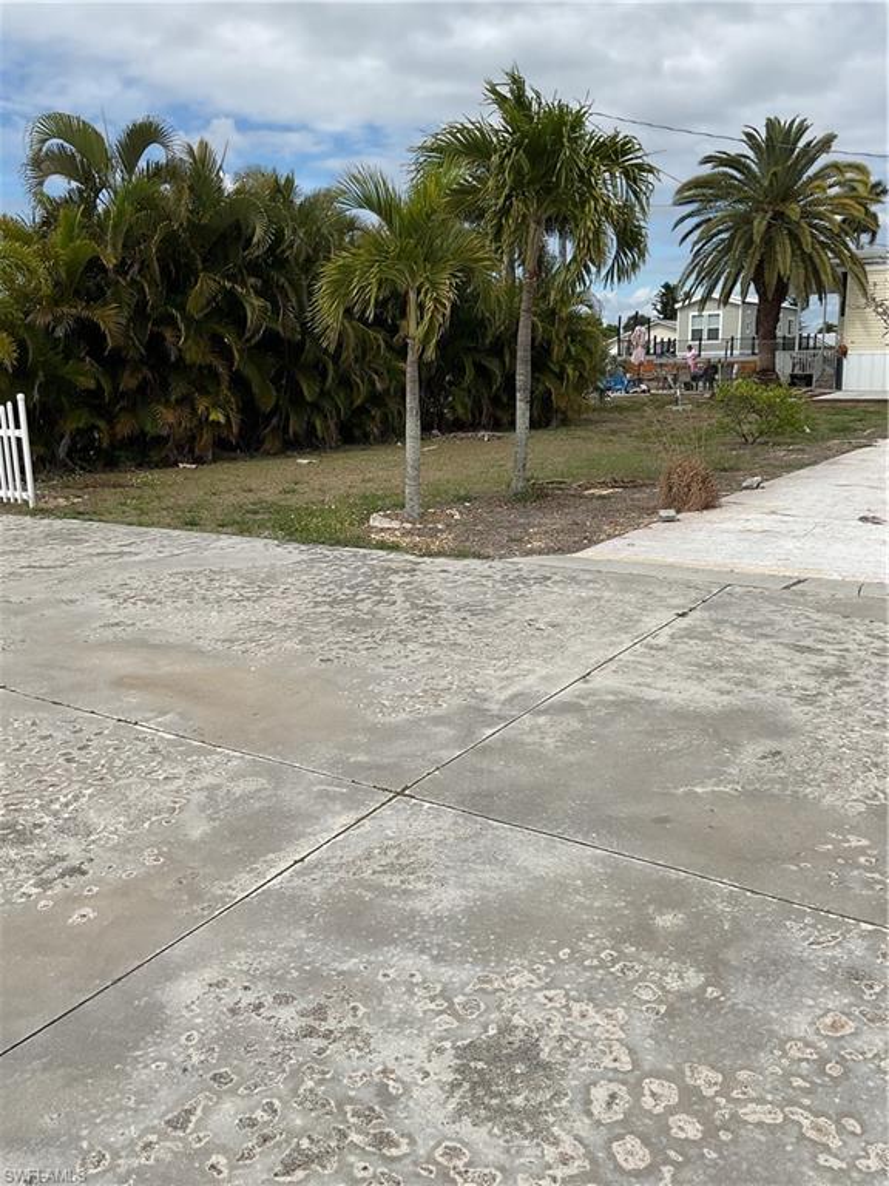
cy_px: 593
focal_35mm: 29
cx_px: 444
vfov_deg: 61.7
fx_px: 993
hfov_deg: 48.2
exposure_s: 1/3125
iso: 16
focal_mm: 3
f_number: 1.8
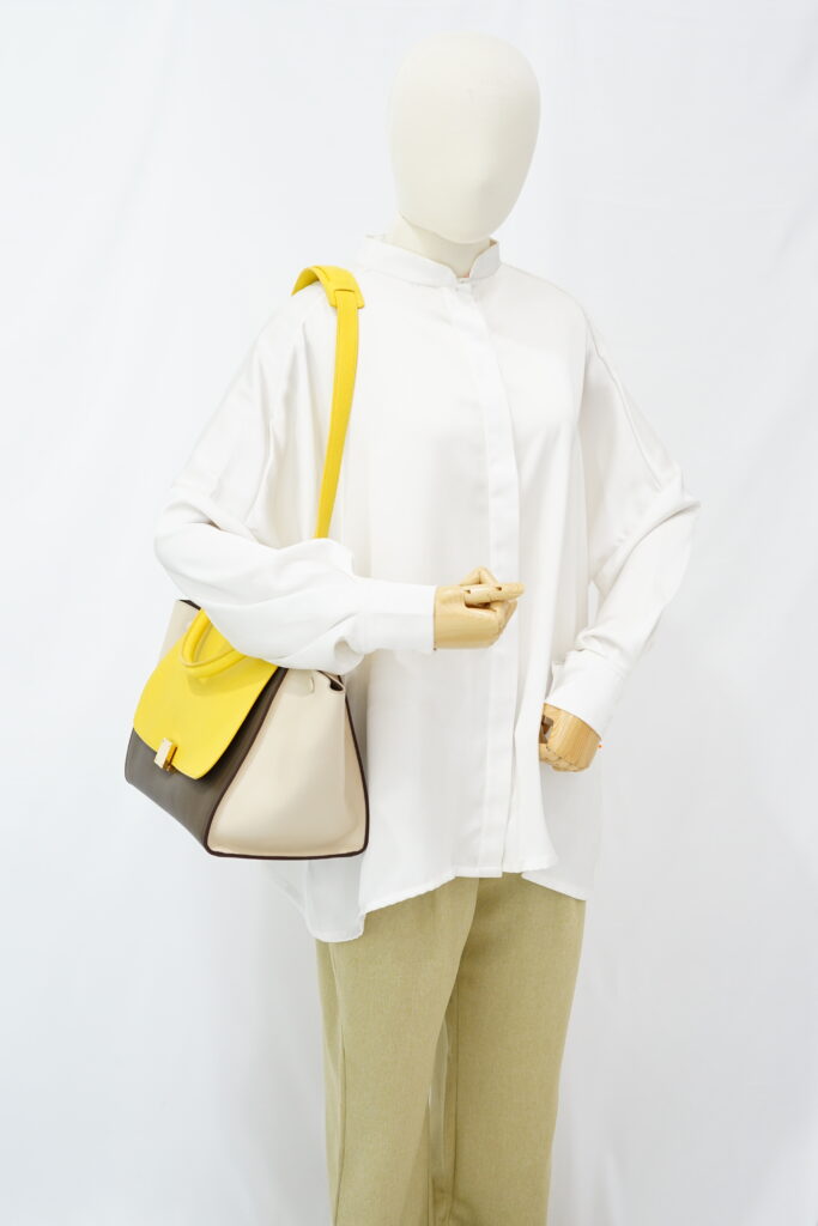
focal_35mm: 50
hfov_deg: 27.0
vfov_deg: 39.6
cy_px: 613
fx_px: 1703
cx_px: 409
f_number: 6.3
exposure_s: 1/8
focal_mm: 50
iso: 640
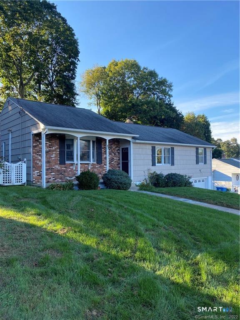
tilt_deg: +0.3
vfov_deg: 67.3
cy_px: 160
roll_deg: +1.2
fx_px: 240
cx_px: 120
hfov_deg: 53.1
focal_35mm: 26
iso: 32
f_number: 1.8
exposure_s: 1/560
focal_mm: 4.25
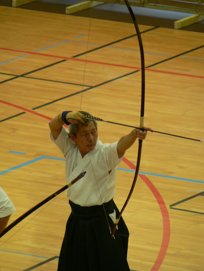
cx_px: 102
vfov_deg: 4.6
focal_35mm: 432
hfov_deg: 3.4
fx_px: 3394
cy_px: 136
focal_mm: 72
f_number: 3.3
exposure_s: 1/30
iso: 100
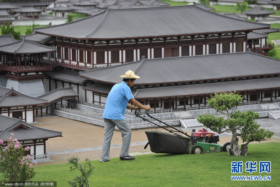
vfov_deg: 7.4
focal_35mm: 185
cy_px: 94
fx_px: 1438
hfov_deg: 11.1
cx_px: 140
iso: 200
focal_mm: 185
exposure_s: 1/320
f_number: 4.5
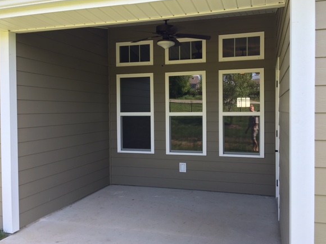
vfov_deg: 44.2
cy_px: 120
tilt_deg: -0.5
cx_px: 175
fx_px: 301
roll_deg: +0.7
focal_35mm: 32
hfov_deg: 56.8
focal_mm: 4.15
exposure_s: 1/129
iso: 25
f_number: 2.2
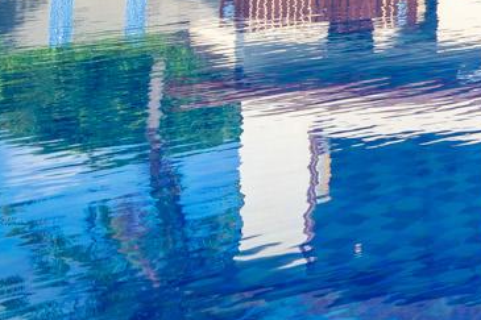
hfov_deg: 13.7
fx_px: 921
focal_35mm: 69
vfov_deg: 17.8
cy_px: -148
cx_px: 1256
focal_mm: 12
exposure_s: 1/160
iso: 100
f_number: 8
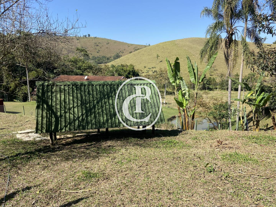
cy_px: 104
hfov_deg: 67.3
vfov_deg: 53.1
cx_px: 138
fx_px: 207
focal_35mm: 26
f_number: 1.8
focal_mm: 4.25
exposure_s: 1/1585
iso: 32
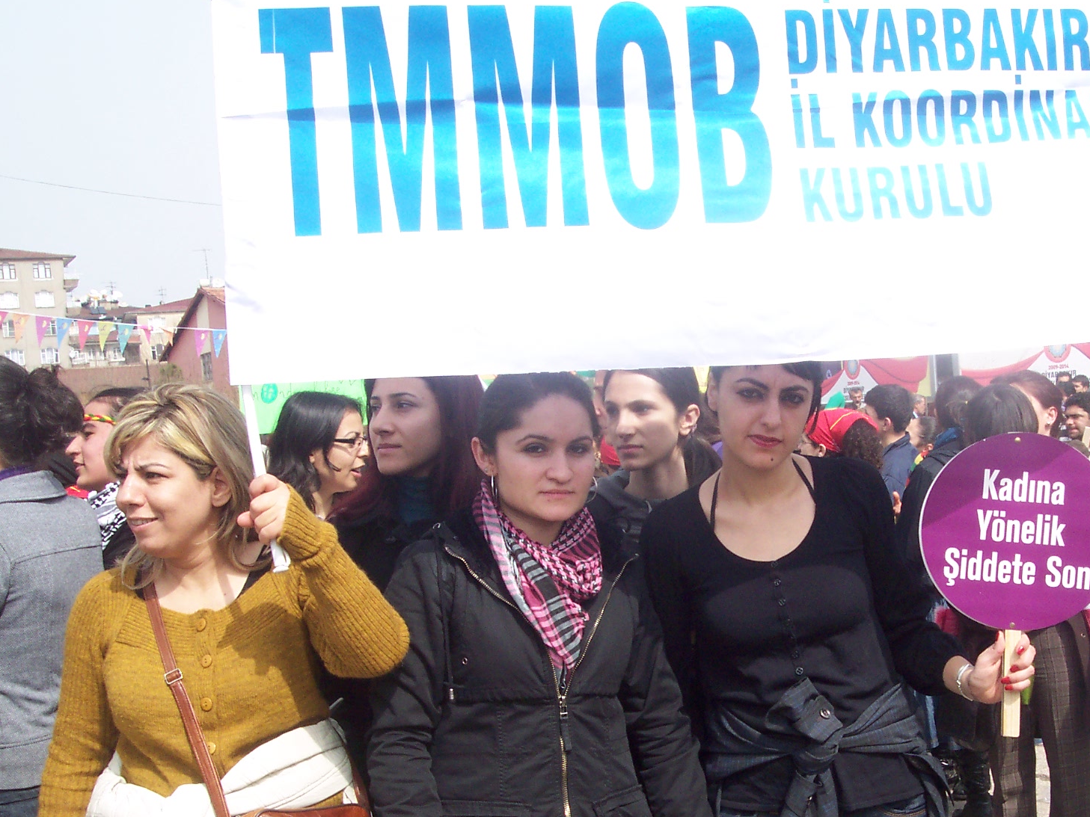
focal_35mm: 53
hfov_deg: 35.8
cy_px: 538
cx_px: 733
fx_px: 1669
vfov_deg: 27.4
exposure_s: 1/500
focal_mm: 8
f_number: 4.8
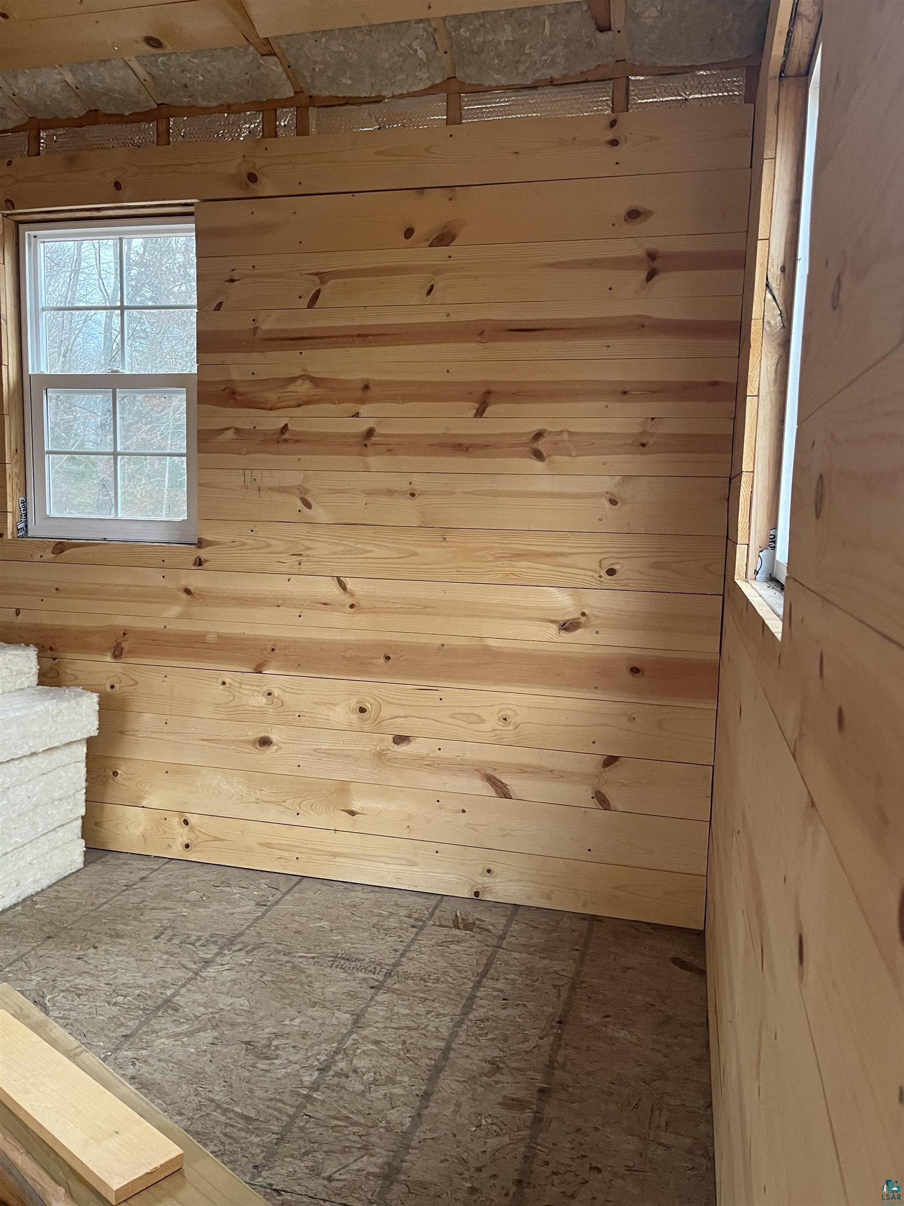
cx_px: 452
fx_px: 905
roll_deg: -2.1
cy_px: 603
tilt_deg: -6.5
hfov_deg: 53.1
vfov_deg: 67.3
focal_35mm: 26
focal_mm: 5.1
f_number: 1.6
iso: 500
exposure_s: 1/60
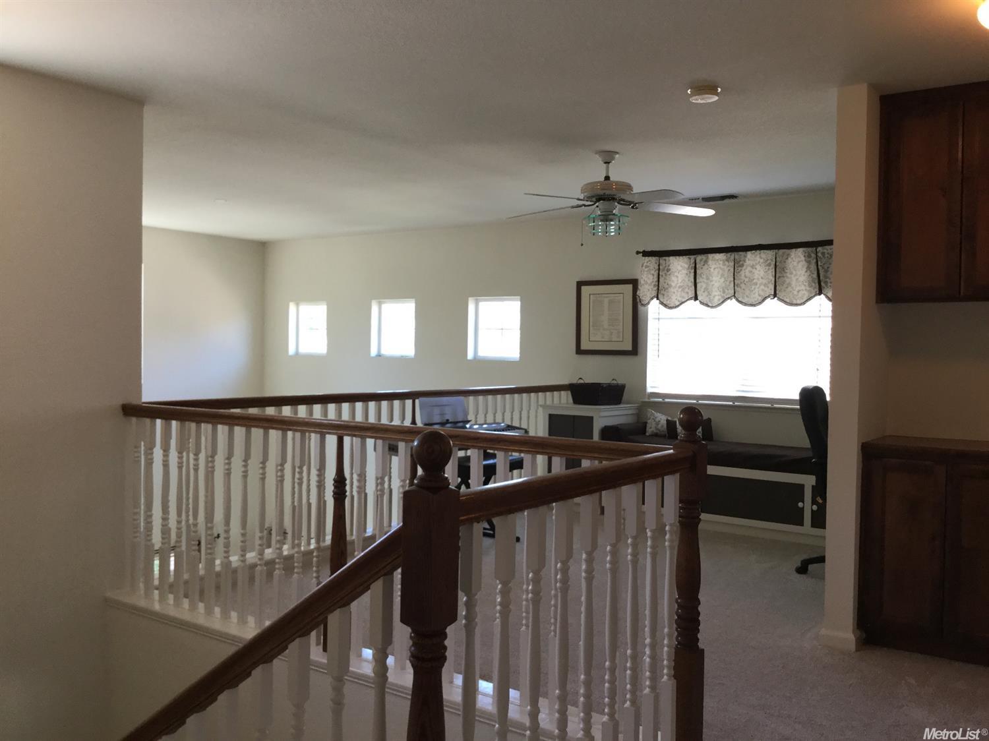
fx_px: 885
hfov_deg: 58.4
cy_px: 370
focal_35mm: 31
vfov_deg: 45.4
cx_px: 494
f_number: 2.4
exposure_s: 1/30
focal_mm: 3.3
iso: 50
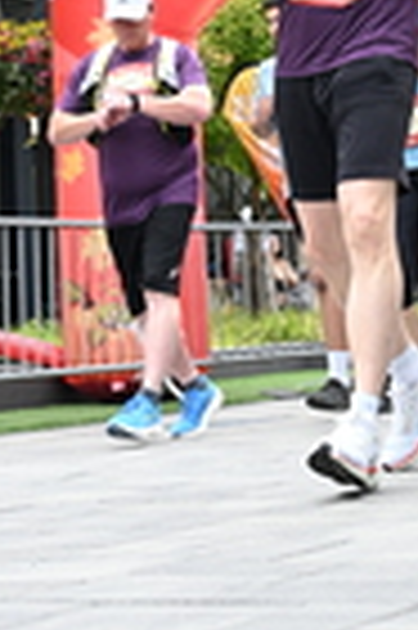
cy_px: -40
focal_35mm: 122
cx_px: 402
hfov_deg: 11.1
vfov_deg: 16.4
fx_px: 2130
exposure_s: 1/640
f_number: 4
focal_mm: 31
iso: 2000
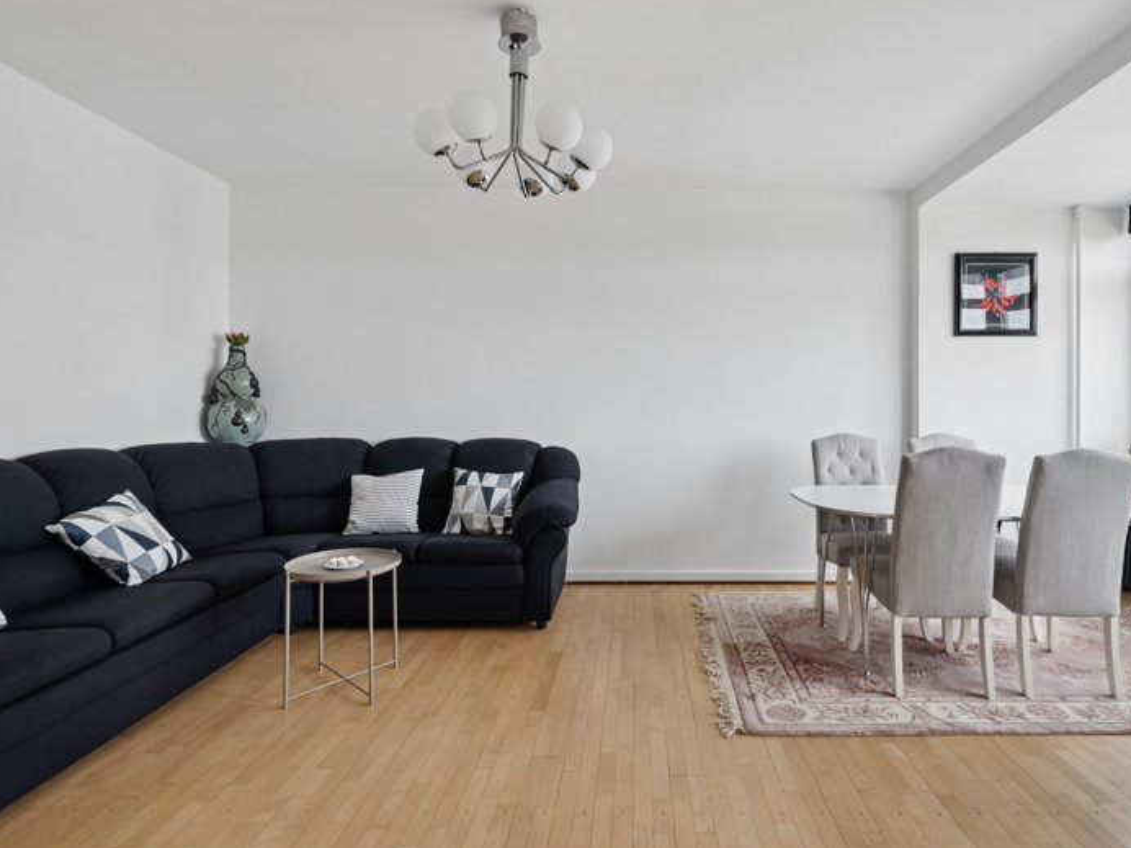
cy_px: 417
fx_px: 653
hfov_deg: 81.3
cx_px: 641
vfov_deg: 66.0
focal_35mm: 20
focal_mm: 18
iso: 160
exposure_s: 1/13
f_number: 9
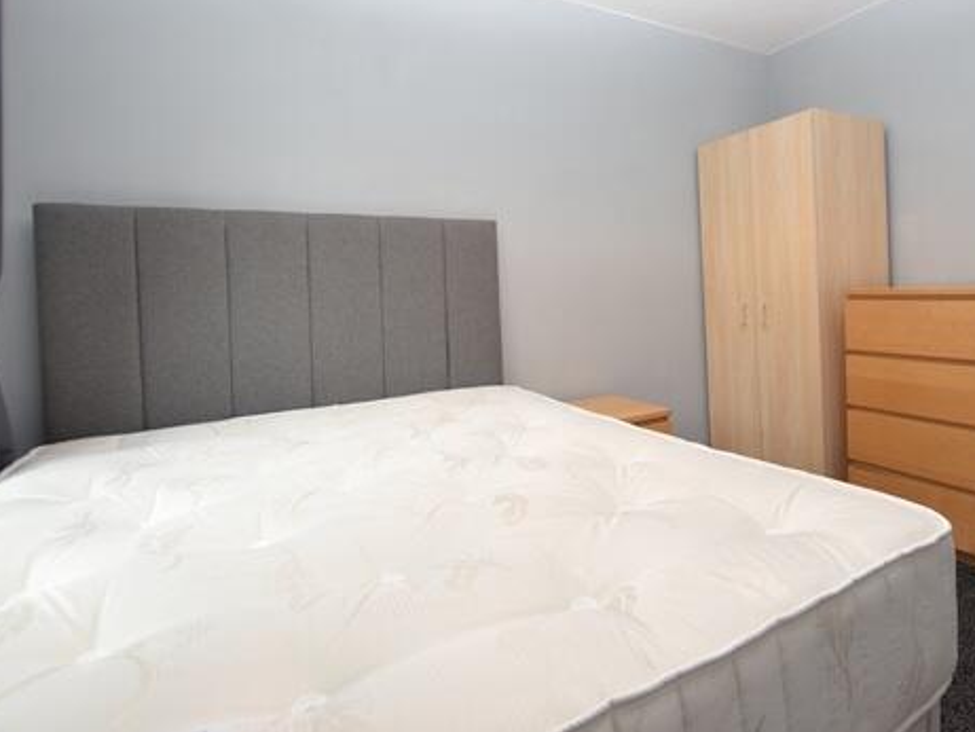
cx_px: 664
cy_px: 303
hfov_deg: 78.6
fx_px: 563
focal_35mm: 20
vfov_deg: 65.5
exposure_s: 1/125
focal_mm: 10
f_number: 5.6
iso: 800
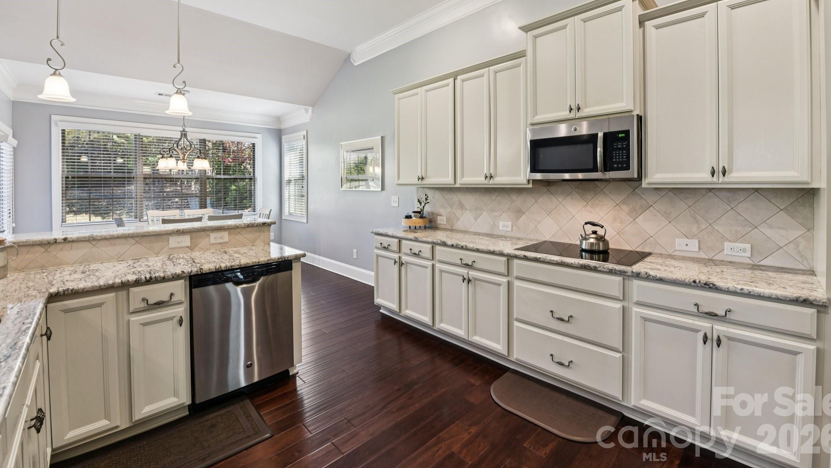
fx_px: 331
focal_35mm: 15
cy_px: 185
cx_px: 421
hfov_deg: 103.0
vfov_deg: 69.7
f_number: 8
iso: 200
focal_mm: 14
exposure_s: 1/8
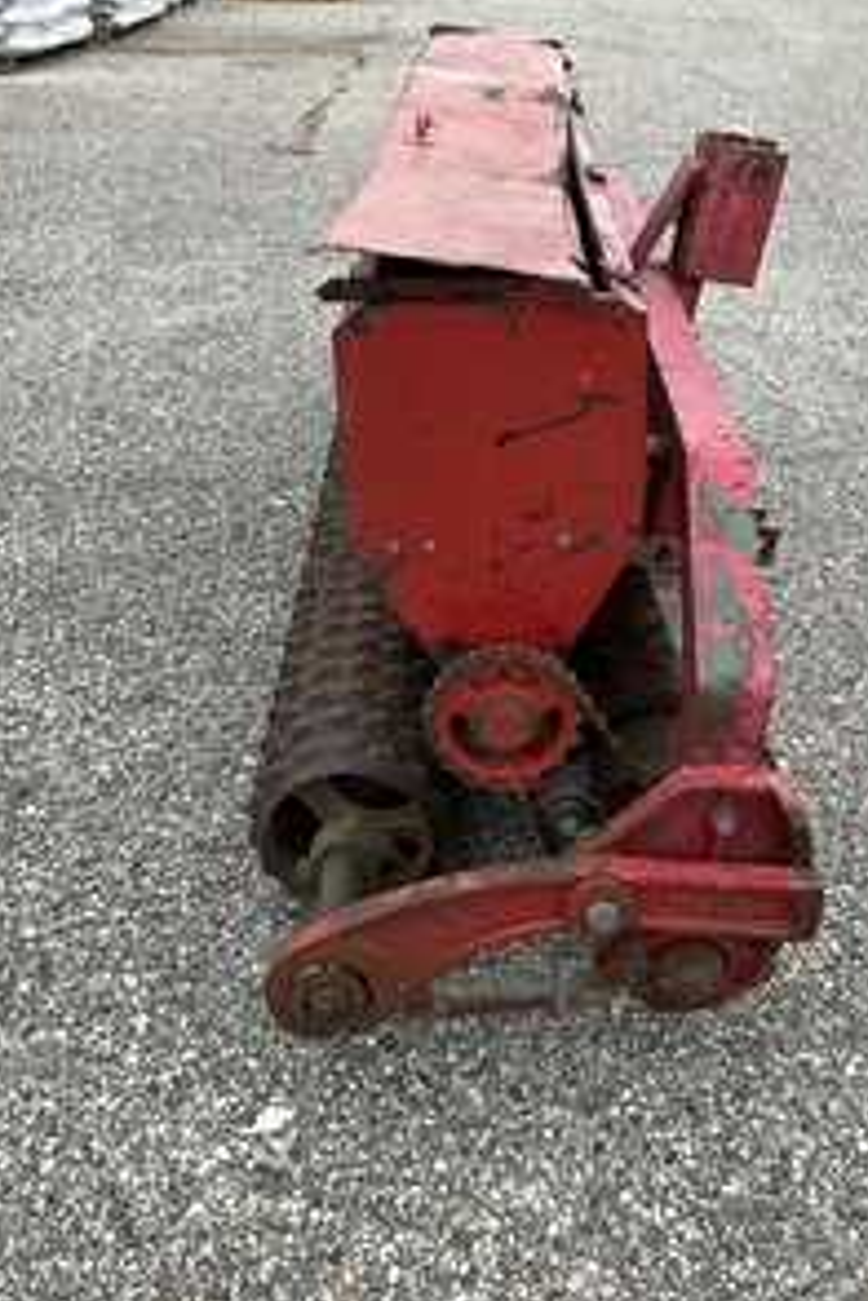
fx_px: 1483
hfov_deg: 32.6
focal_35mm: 41
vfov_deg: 47.4
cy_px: 650
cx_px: 469
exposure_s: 1/122
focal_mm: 3
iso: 50
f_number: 1.8
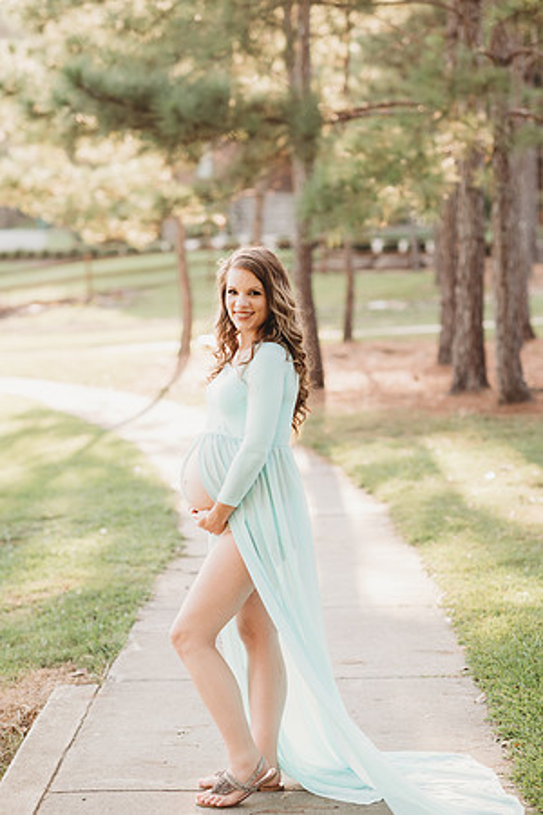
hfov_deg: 16.1
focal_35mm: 85
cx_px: 272
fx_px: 1923
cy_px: 408
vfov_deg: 23.9
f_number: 2.5
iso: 160
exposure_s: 1/320
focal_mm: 85
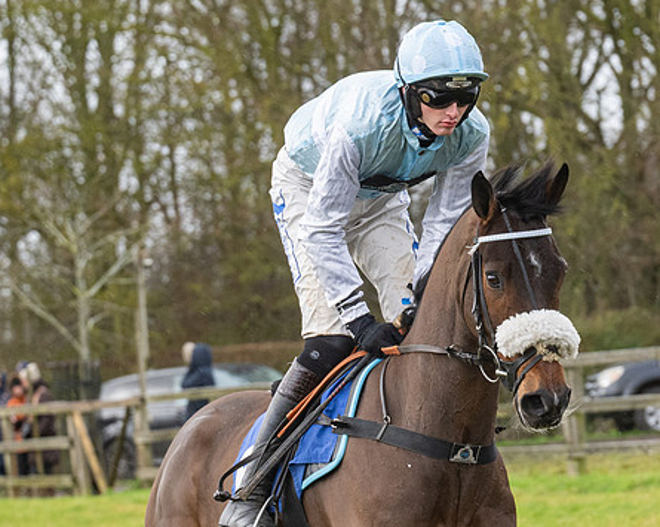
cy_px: 303
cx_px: 493
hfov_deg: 7.1
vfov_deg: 5.7
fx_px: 5307
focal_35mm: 272
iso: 800
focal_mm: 105
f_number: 5
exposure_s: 1/500
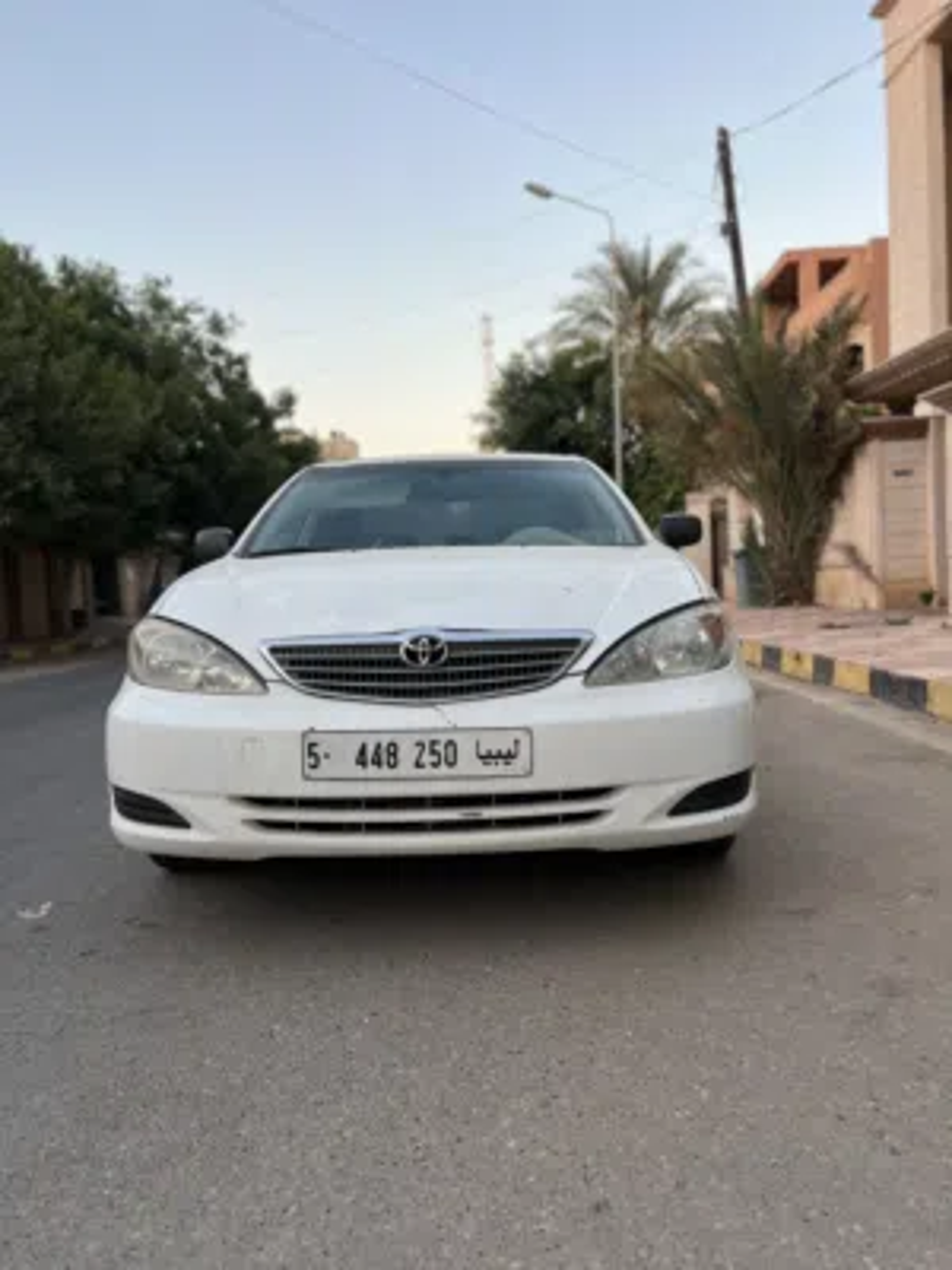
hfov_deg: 53.1
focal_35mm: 26
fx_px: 953
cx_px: 476
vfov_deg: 67.3
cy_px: 635
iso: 32
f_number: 1.5
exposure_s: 1/141
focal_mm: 5.7
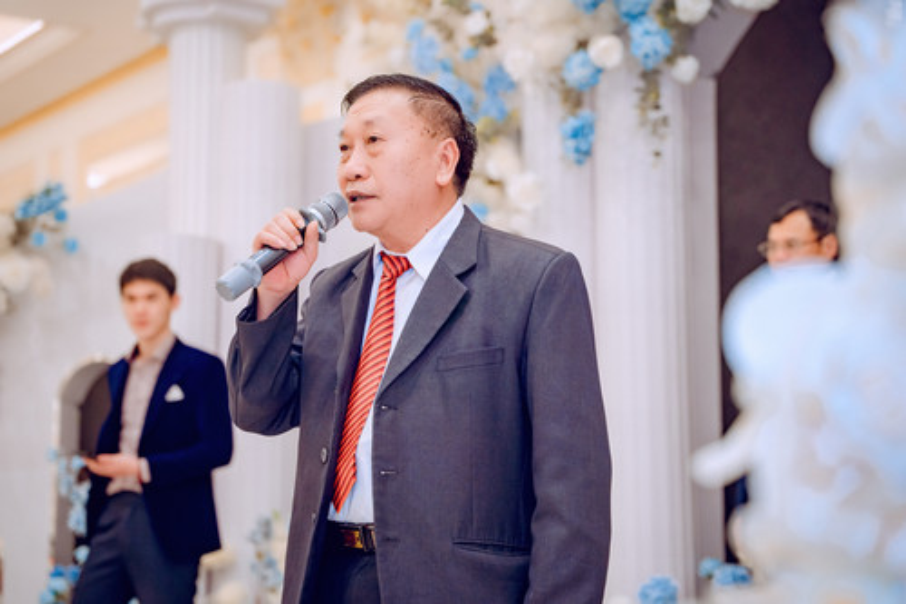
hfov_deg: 29.8
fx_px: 1701
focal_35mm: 68
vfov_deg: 20.1
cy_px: 302
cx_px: 453
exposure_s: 1/160
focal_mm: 67.6
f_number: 2.8
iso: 640
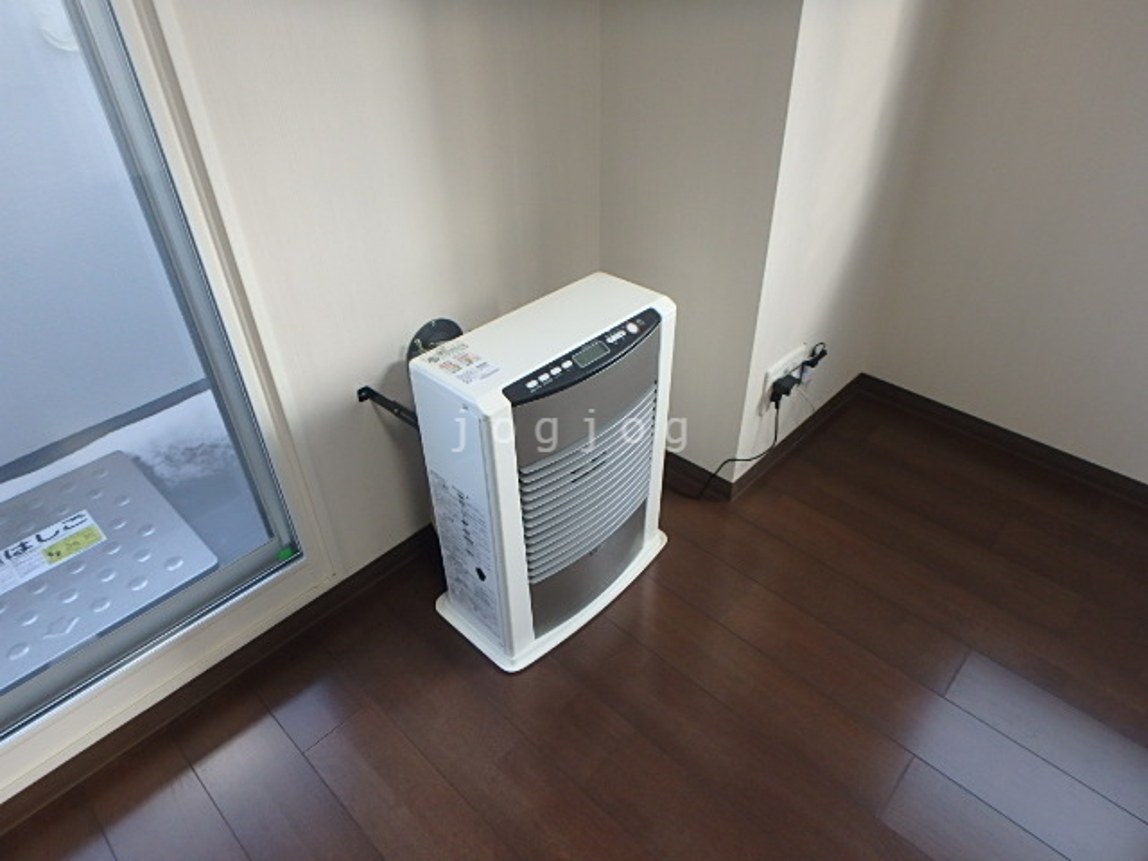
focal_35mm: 21
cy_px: 430
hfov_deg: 79.0
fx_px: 696
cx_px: 574
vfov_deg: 63.4
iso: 200
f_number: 3.5
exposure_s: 1/50
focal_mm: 3.7
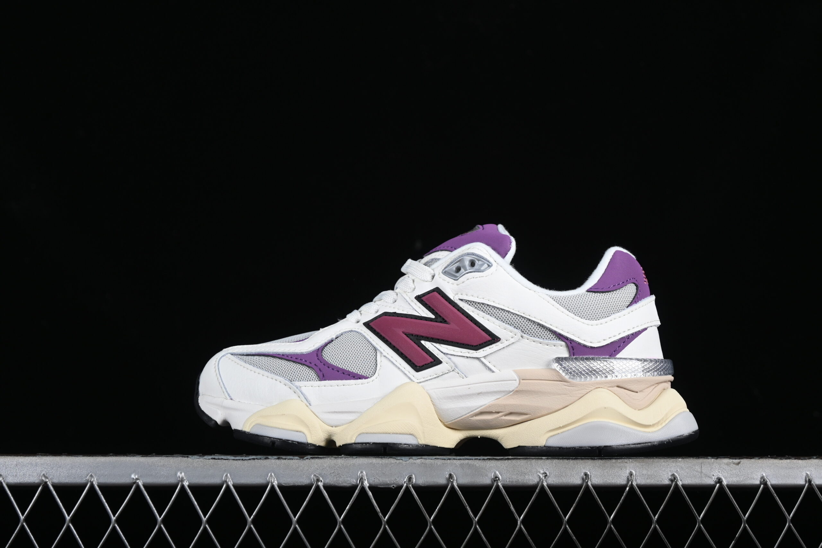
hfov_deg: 27.0
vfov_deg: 18.2
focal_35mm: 75
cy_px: 274
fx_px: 1712
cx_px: 411
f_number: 6.3
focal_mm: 50
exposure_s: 1/200
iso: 160
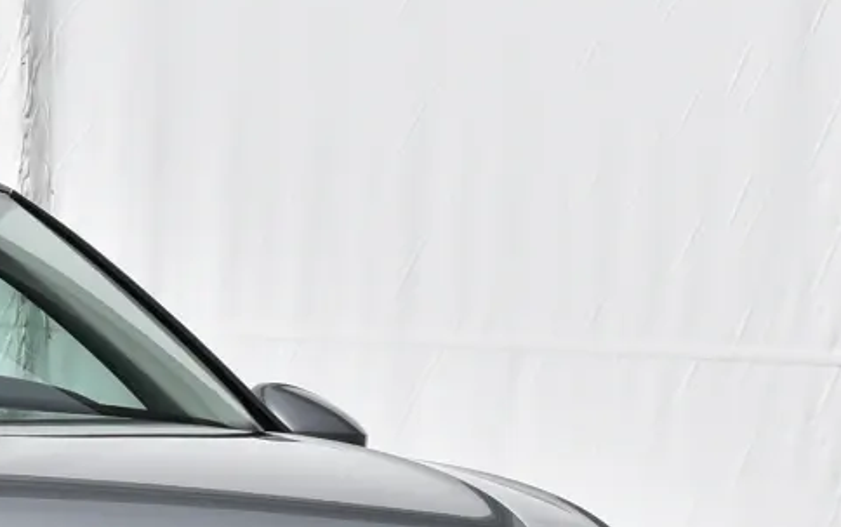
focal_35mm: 194
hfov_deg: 10.7
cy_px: 640
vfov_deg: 6.7
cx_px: -96
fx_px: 4449
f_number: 10
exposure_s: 1/400
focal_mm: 38
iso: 100
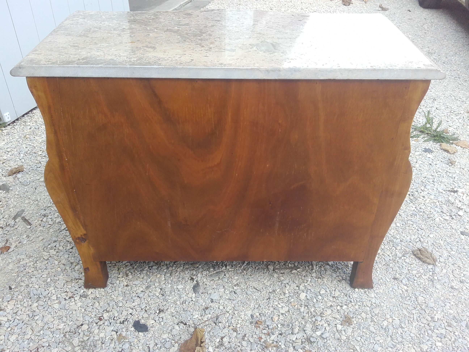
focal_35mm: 31
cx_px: 234
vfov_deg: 45.4
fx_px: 420
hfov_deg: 58.4
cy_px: 176
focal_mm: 3.3
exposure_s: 1/130
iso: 50
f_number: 2.2
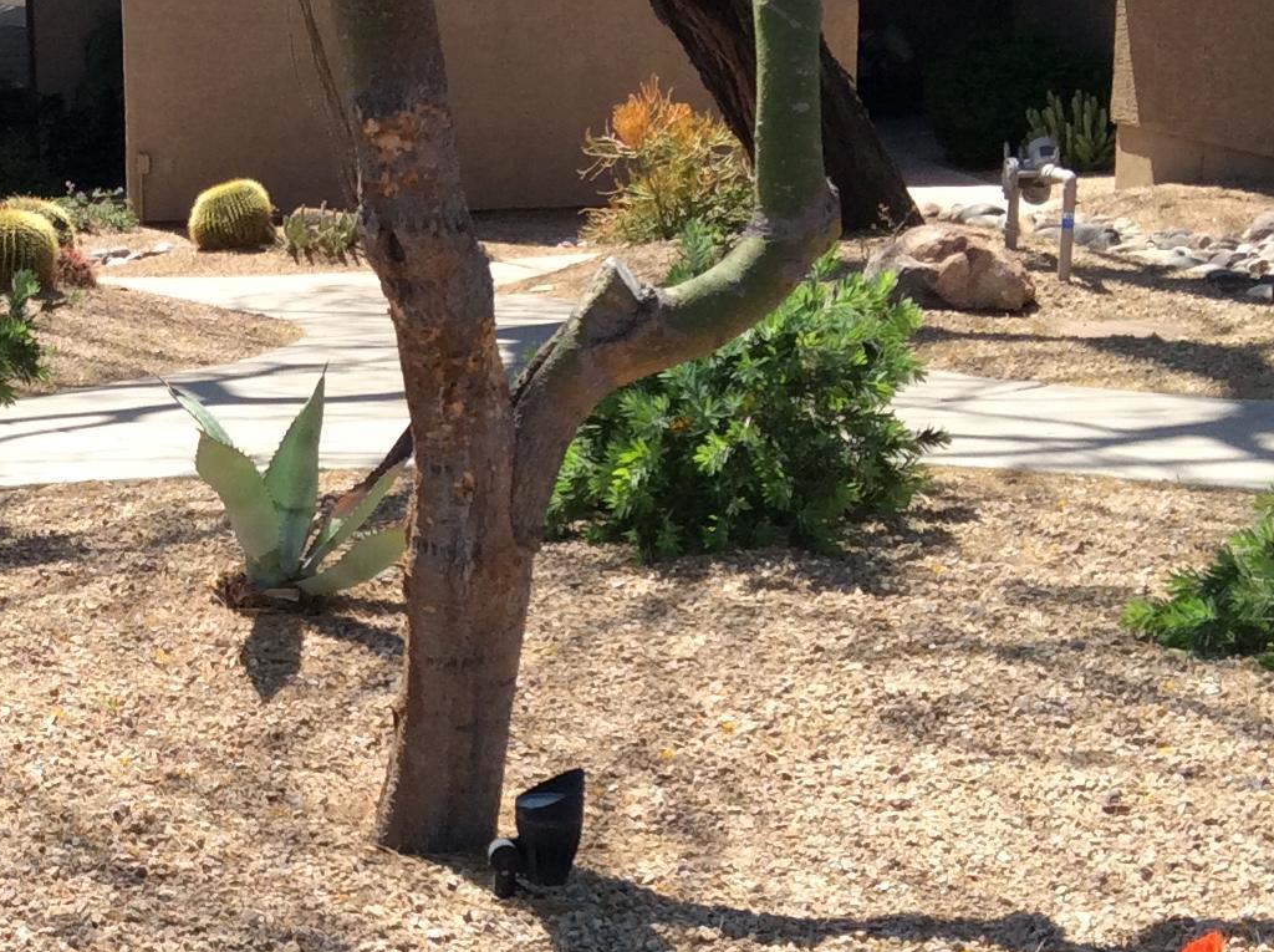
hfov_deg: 23.6
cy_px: 546
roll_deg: +2.9
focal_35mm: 81
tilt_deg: -16.0
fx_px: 2977
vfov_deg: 18.2
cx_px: 159
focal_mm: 3.3
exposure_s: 1/937
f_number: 2.4
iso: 32
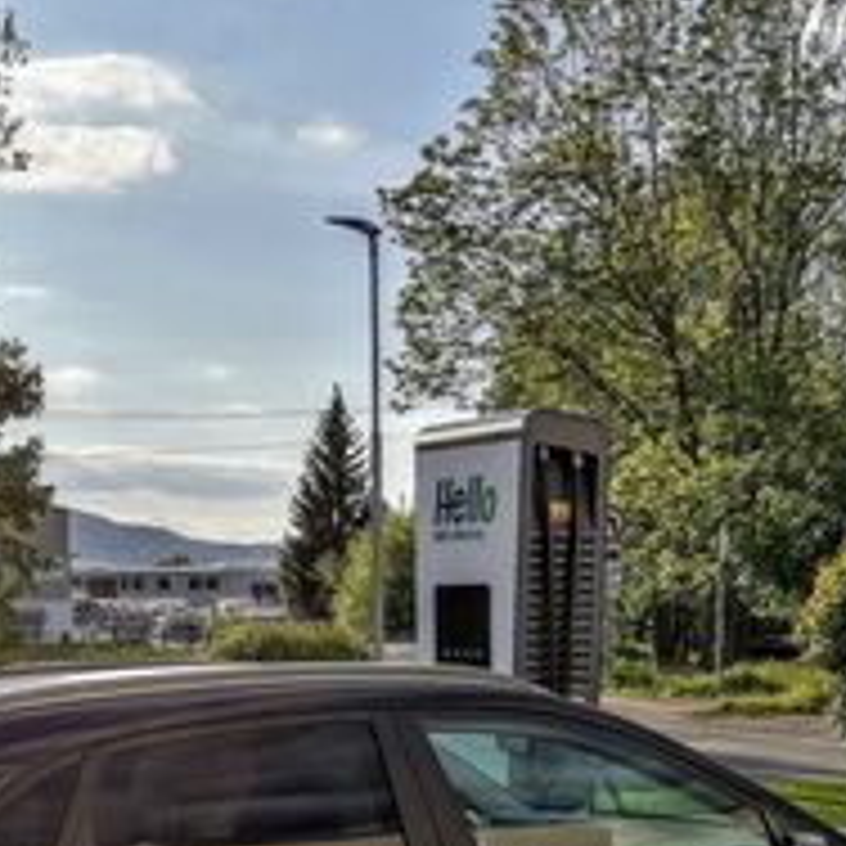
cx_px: 495
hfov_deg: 24.3
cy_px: 783
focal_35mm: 71
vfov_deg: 23.6
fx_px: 1963
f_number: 1.8
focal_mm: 5.3
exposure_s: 1/1916
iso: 50
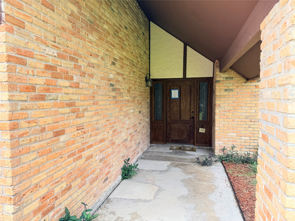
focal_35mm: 24
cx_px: 148
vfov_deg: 56.8
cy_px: 110
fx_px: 205
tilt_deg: -3.4
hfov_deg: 71.6
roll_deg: +0.1
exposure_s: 1/428
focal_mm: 6.76
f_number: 1.78
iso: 80
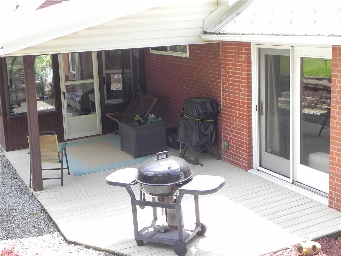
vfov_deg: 28.0
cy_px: 128
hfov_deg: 36.8
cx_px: 170
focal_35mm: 52
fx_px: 512
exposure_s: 1/154
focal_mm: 9.2
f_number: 4.5
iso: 160
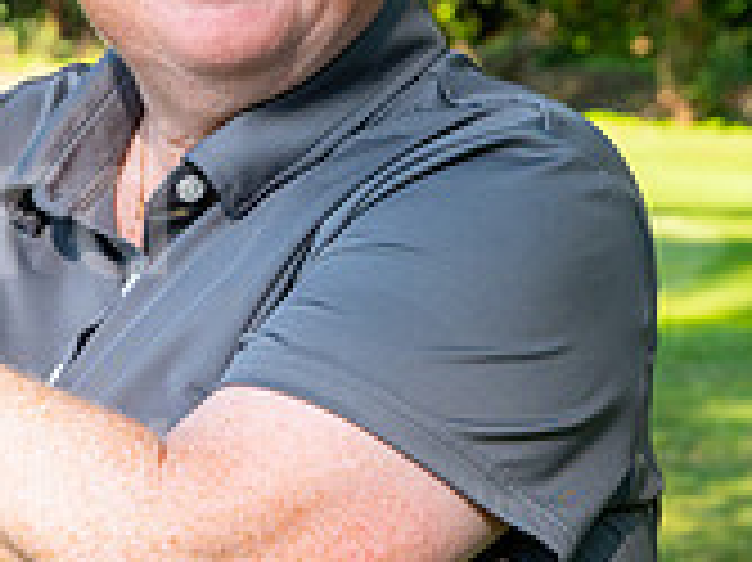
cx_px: -274
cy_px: 158
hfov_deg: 7.9
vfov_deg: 6.0
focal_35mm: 246
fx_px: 5340
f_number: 9
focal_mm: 67
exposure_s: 1/160
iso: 200
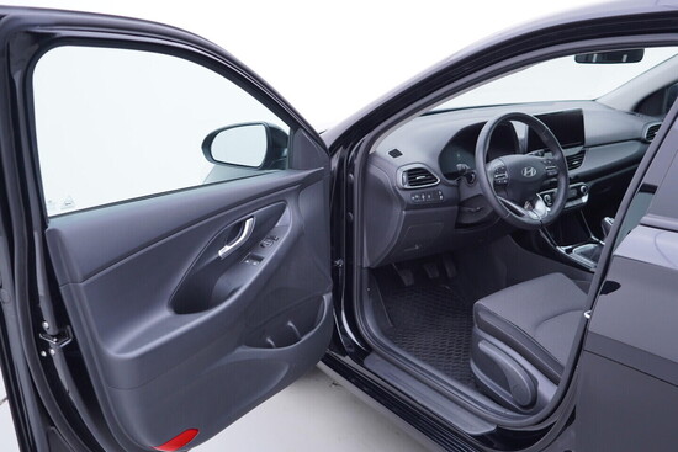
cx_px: 339
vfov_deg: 36.9
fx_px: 678
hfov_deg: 53.1
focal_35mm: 36
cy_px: 226
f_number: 2.8
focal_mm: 24
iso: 125
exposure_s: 1/40
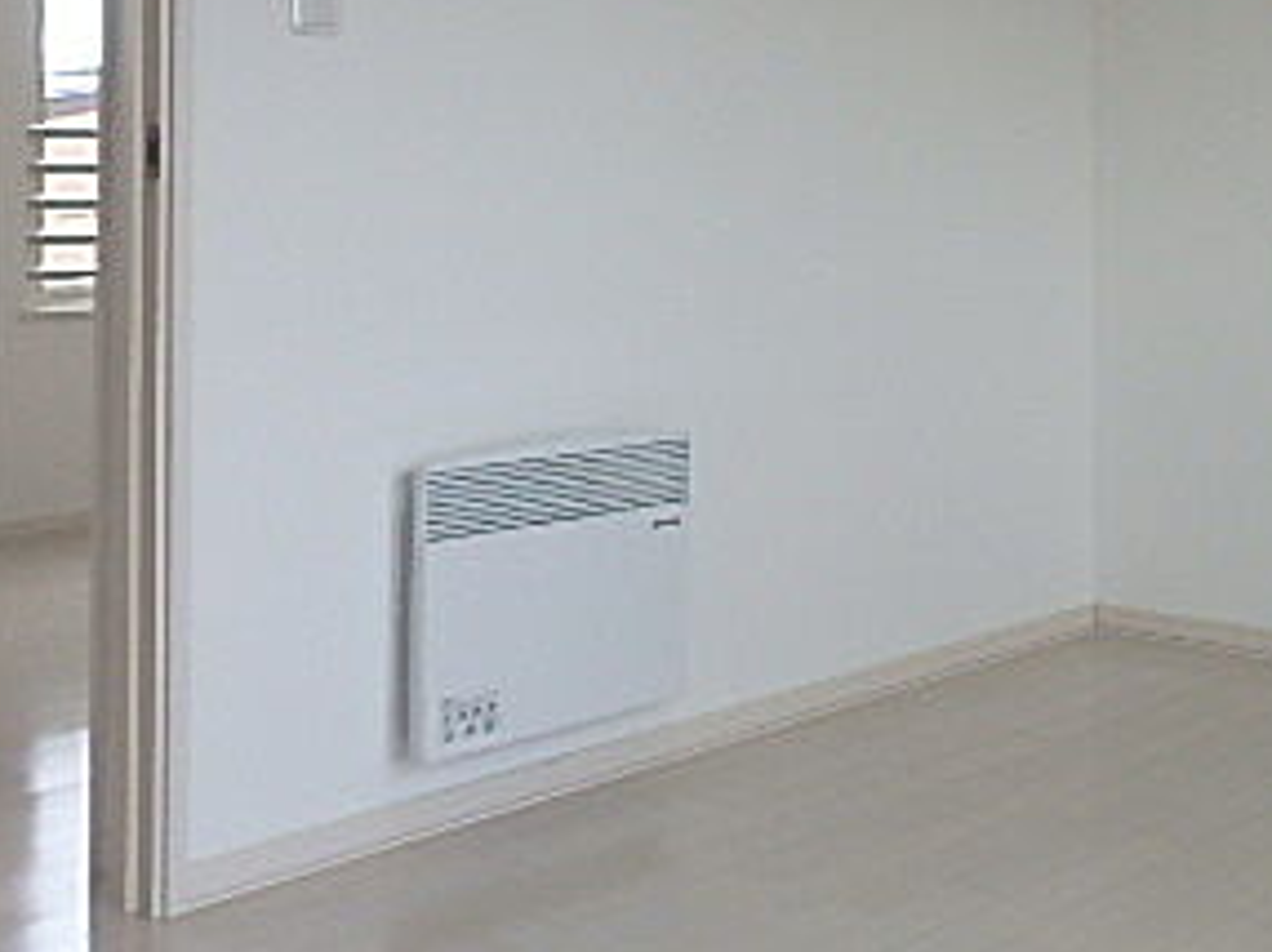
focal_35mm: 47
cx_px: 1405
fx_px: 1726
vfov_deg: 30.0
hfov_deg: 34.7
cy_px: 178
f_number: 3.5
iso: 125
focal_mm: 3.7
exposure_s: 1/80
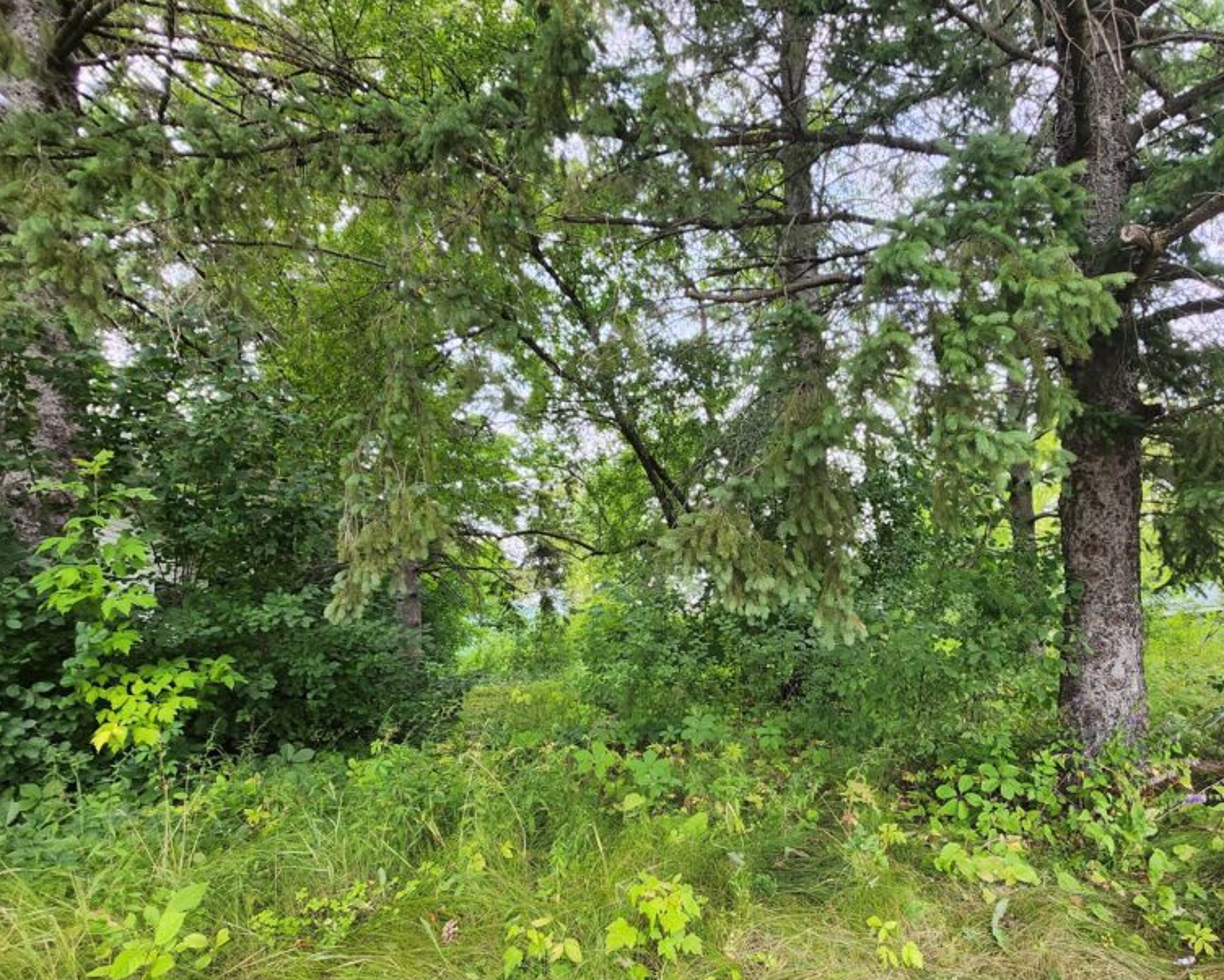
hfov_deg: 84.5
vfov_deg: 72.1
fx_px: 652
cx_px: 772
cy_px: 635
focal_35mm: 18
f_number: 2.2
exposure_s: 1/120
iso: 40
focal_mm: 1.7
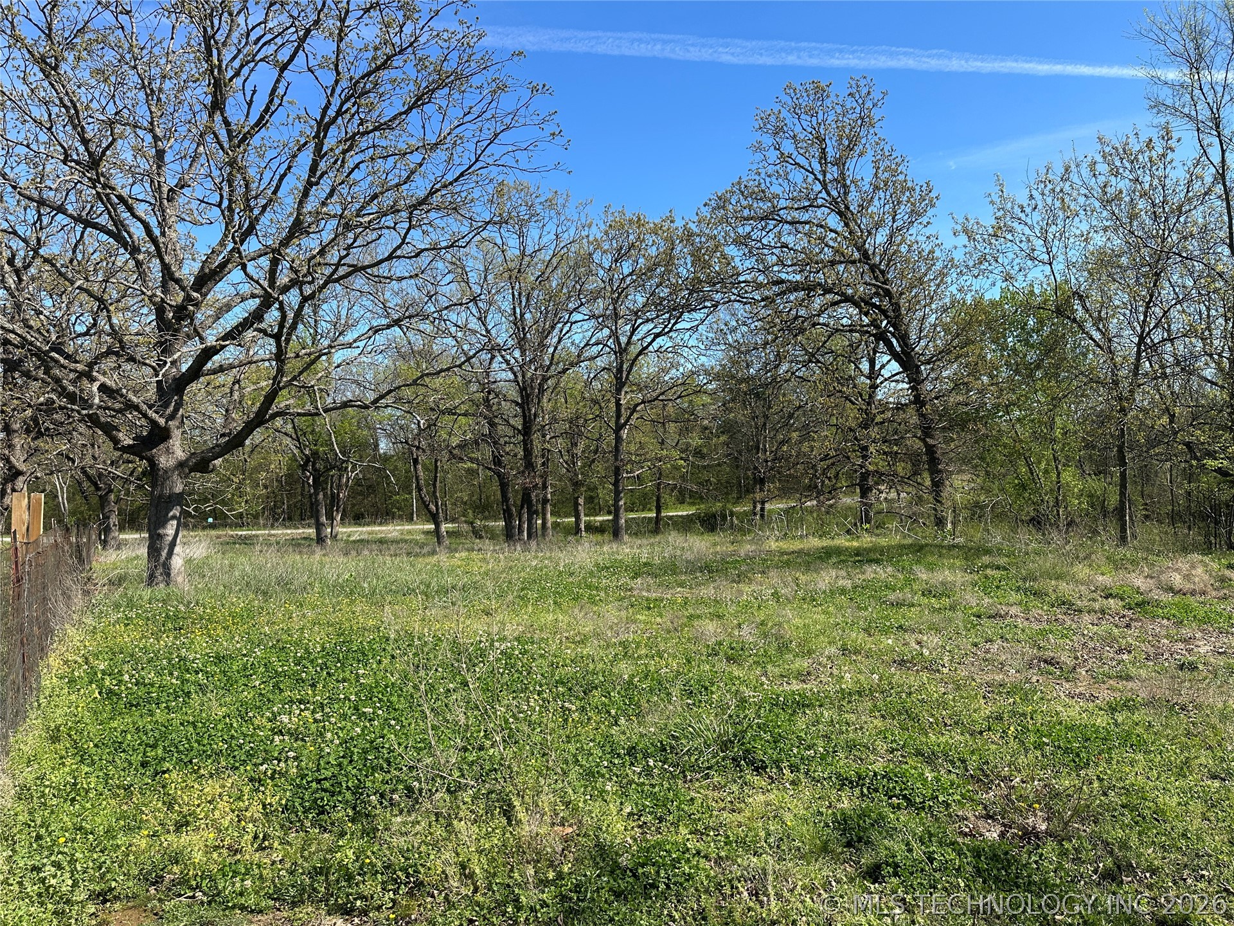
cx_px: 617
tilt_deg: +0.7
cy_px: 463
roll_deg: +1.7
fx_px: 856
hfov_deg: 71.6
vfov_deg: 56.8
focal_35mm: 24
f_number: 1.78
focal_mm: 6.86
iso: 80
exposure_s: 1/2660
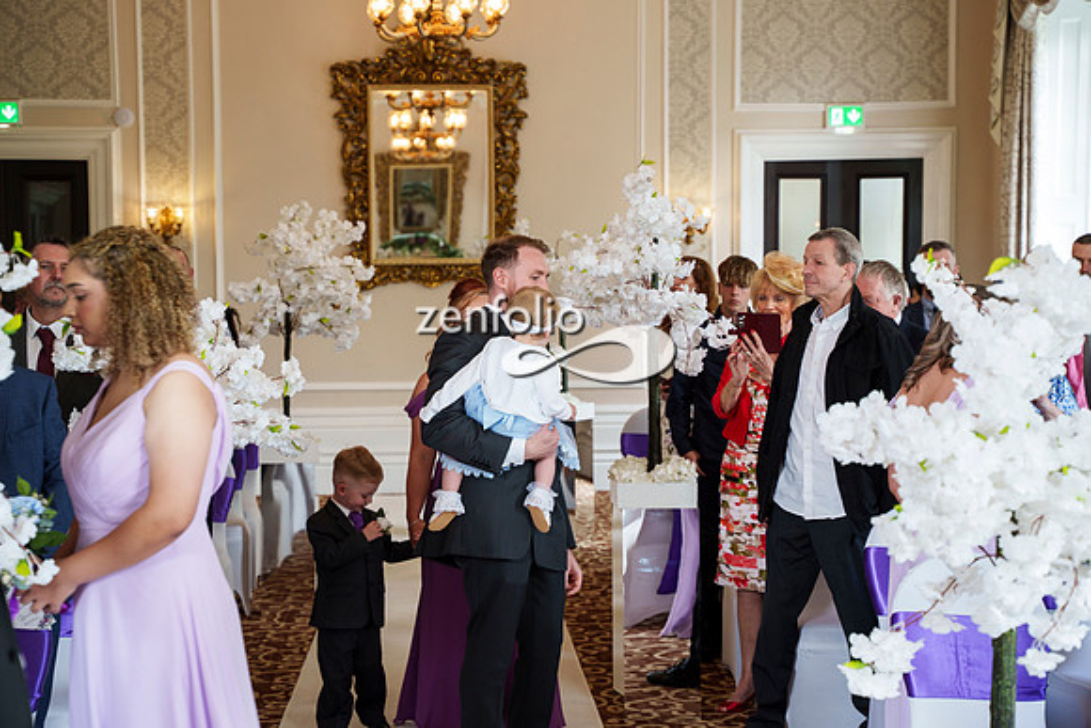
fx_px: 1912
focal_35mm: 63
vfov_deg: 21.6
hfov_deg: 31.8
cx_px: 546
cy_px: 364
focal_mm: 61
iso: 400
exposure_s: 1/80
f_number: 4
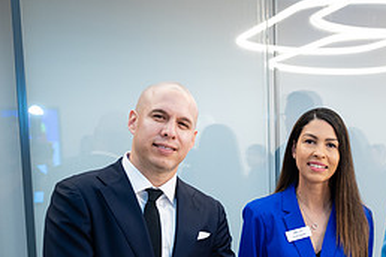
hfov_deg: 28.7
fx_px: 708
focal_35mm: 66
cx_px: 383
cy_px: 248
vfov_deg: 20.1
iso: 1250
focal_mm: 29
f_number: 3.2
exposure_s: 1/200
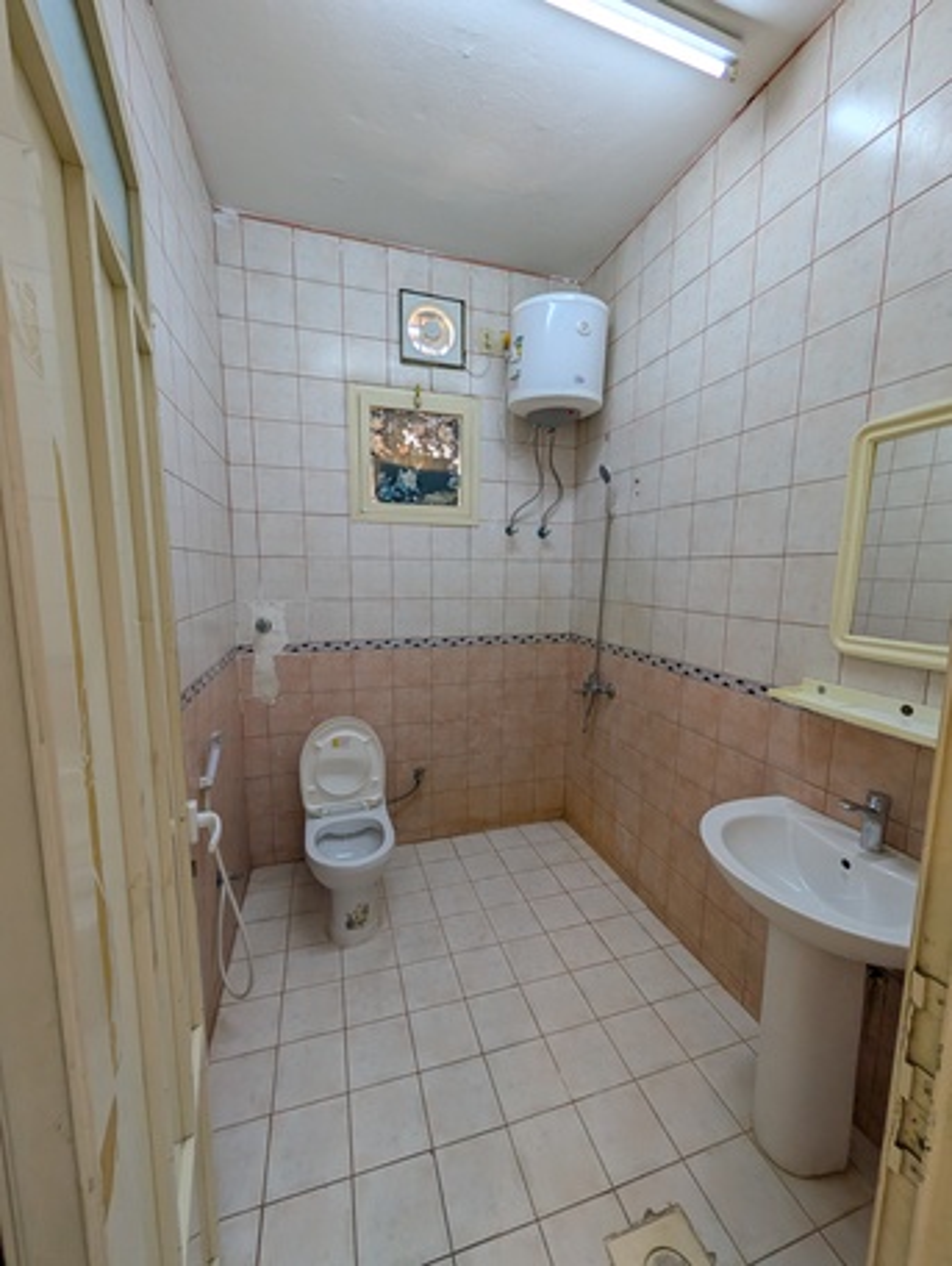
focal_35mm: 12
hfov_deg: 94.6
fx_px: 439
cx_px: 476
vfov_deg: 110.5
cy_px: 633
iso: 53
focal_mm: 2.02
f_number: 1.7
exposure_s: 1/131
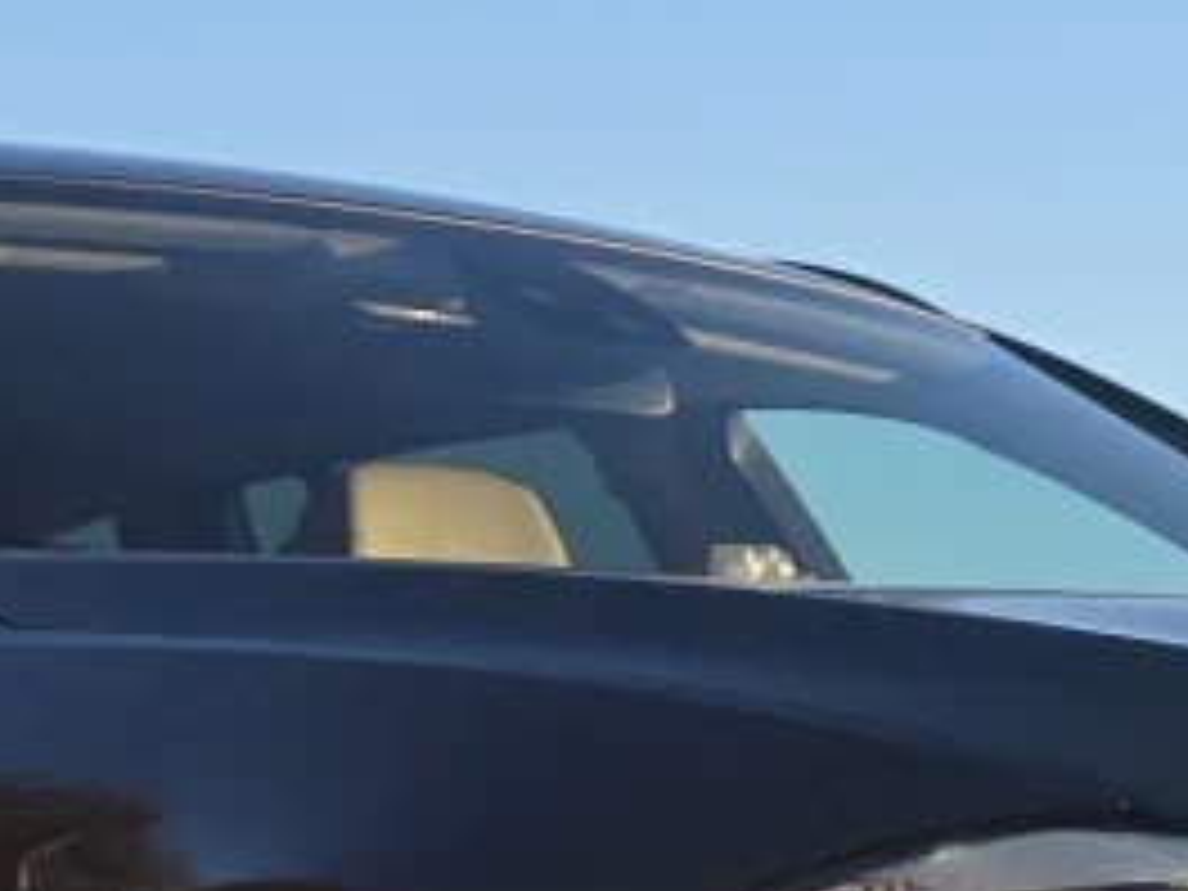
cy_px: 1066
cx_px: 1782
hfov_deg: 11.4
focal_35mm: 167
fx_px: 5731
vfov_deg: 8.8
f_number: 1.7
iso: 16
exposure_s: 1/200
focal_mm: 6.3
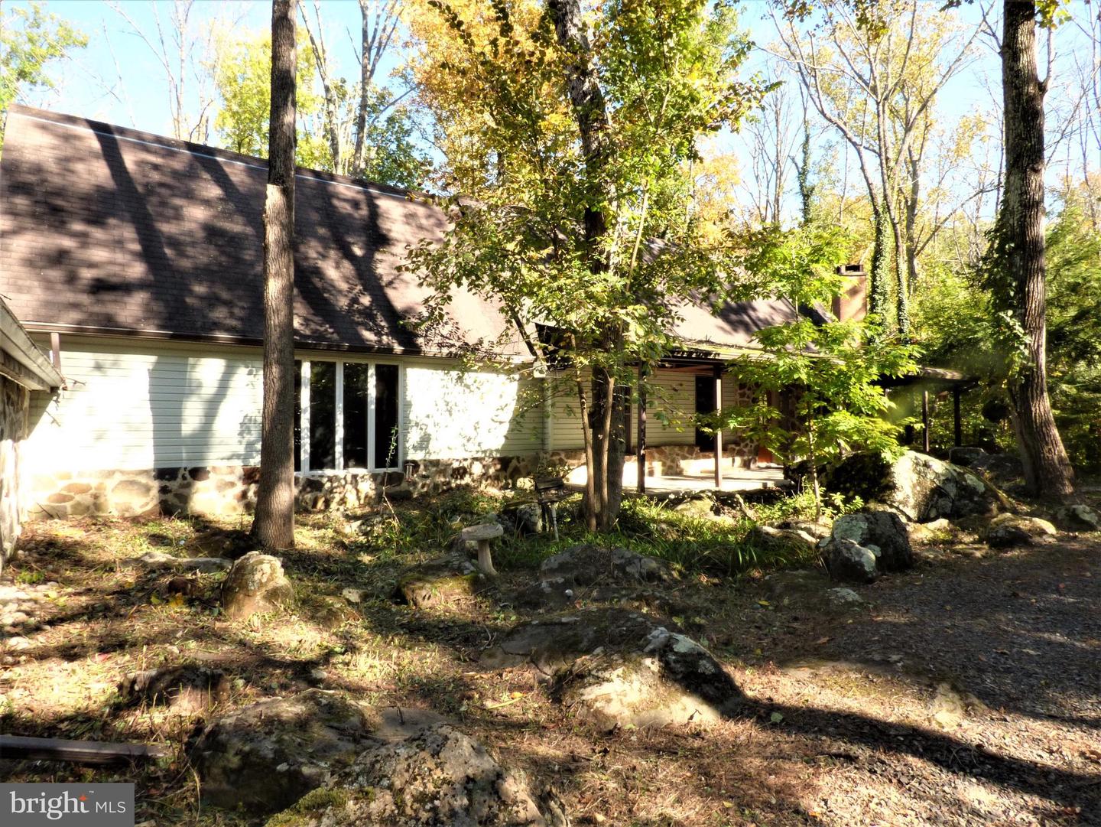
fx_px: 636
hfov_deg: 81.7
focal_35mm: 20
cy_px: 414
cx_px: 550
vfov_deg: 66.0
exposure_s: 1/60
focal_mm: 3.58
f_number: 7.1
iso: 125
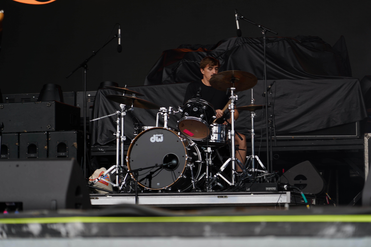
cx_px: 186
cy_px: 124
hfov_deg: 19.5
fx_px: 1082
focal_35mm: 105
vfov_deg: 13.0
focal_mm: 105
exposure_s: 1/125
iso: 160
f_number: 4
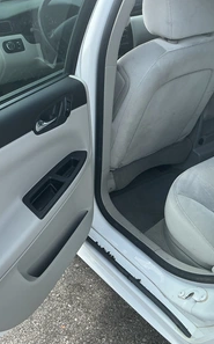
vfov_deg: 49.3
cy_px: 173
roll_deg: +0.5
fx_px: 374
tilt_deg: -33.1
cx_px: 123
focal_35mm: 40
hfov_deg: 31.9
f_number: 1.8
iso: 25
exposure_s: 1/580
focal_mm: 3
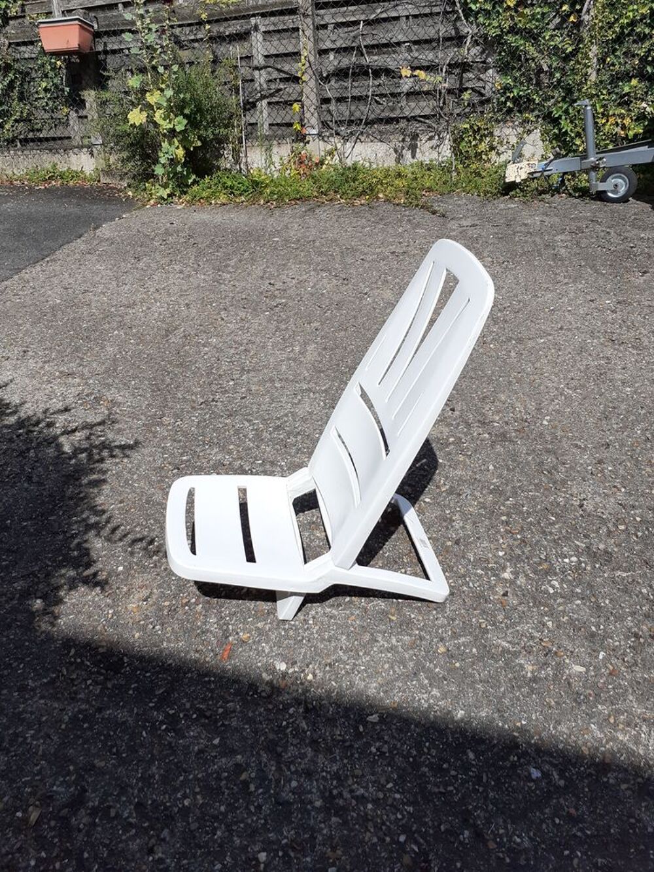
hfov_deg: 51.4
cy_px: 436
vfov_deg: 65.3
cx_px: 327
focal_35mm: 27
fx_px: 680
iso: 40
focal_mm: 3.6
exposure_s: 1/2915
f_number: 1.9
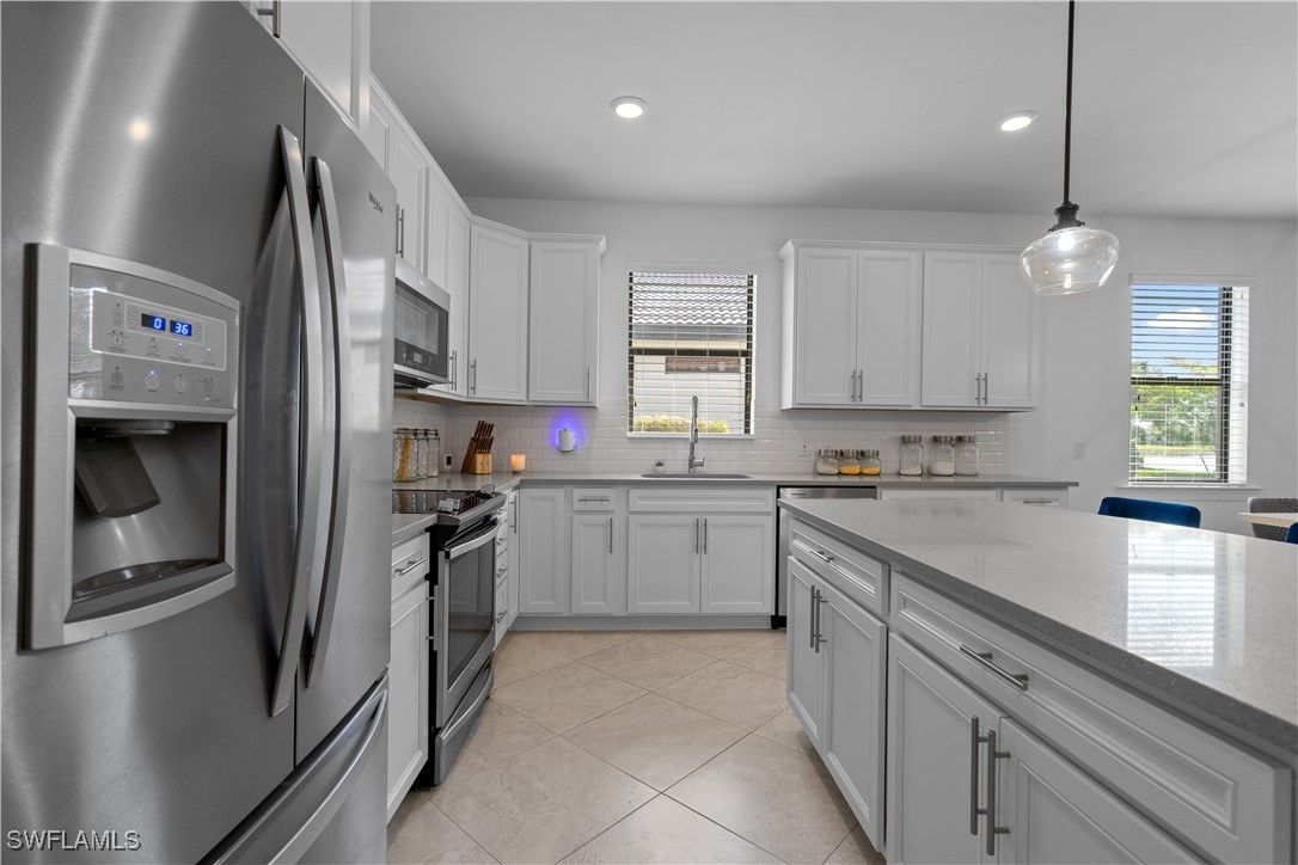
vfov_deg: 73.7
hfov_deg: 96.7
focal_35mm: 16
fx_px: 577
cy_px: 432
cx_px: 649
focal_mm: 16
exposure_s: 1/40
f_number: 8
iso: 400
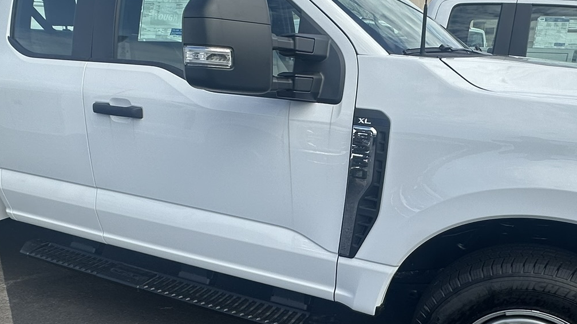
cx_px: 303
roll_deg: +1.0
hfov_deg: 62.6
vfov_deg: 37.4
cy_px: 216
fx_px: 474
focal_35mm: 31
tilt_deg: -17.8
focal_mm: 2.22
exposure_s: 1/1233
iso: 40
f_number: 2.2
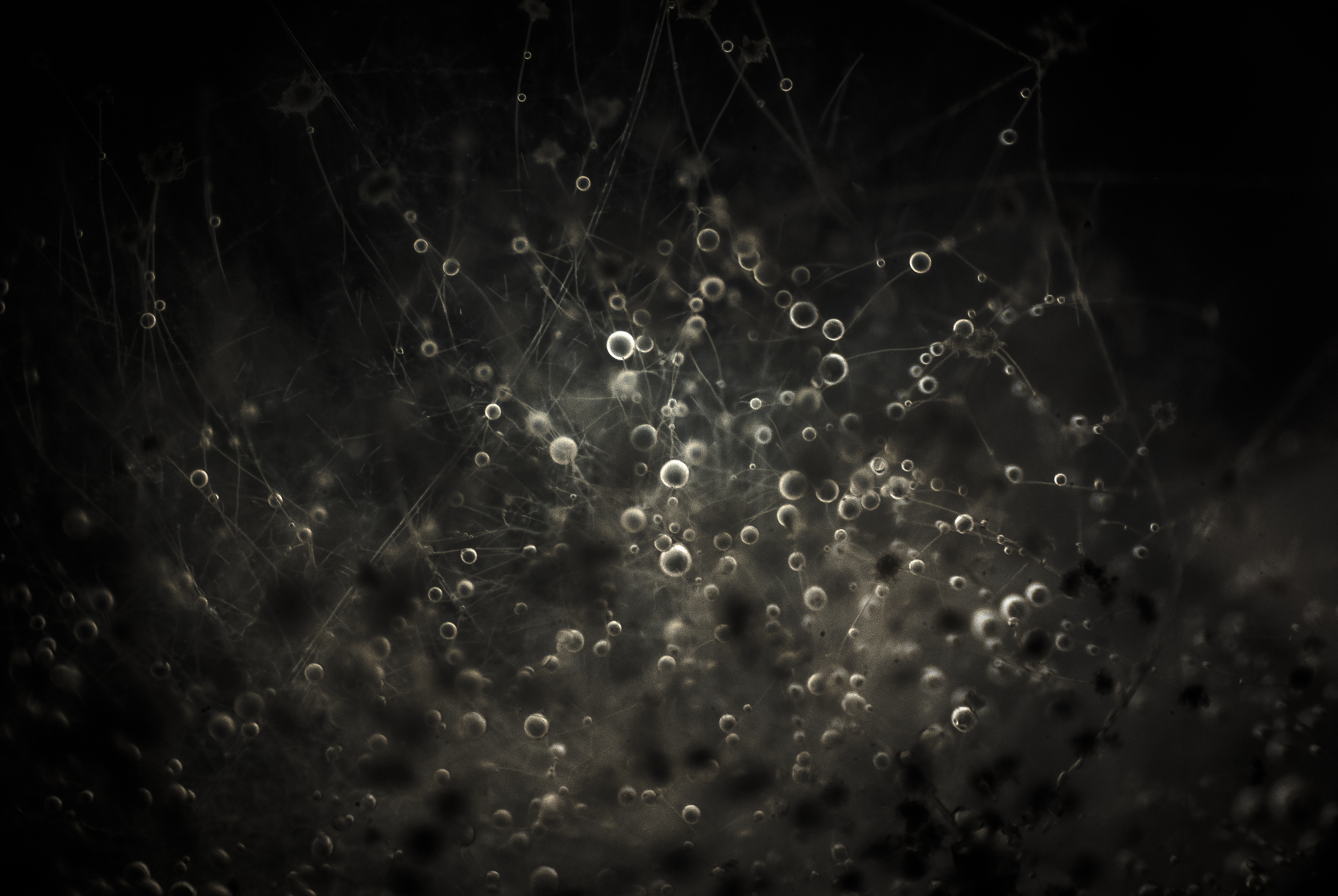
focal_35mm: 52
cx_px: 669
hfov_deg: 37.8
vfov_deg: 25.8
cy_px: 448
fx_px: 1954
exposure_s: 1/1.67
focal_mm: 35
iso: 100
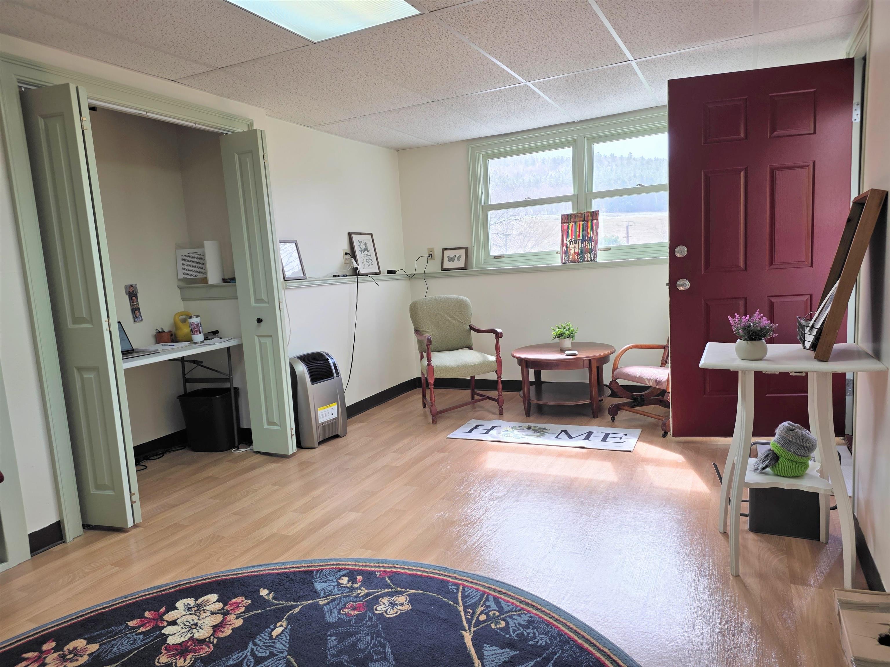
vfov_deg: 58.9
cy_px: 334
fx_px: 591
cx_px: 445
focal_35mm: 23
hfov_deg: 73.9
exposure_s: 1/120
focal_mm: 6.25
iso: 25
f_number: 1.7
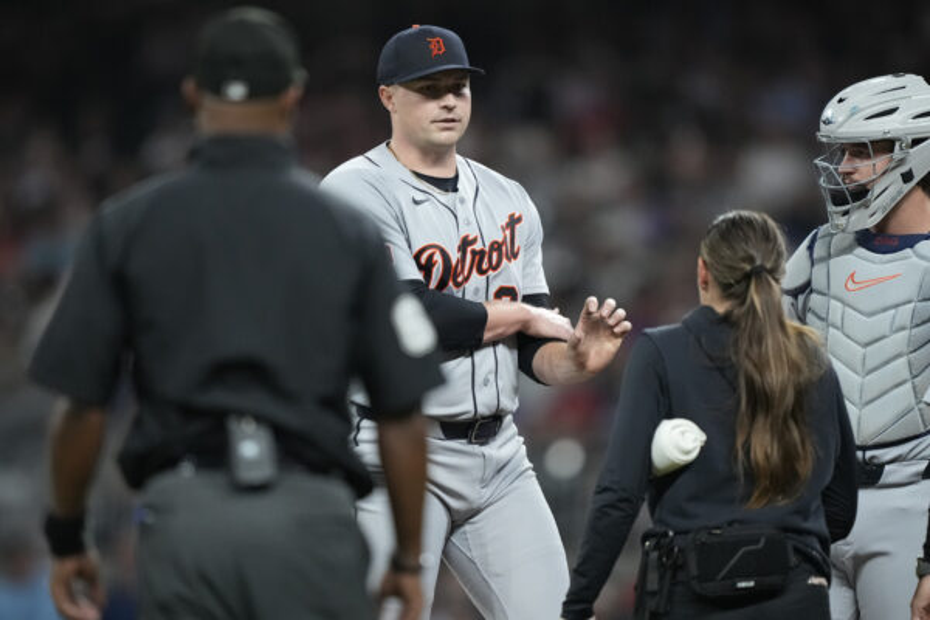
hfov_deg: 3.4
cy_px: 310
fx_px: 15499
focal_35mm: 600
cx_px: 465
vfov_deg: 2.3
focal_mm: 400
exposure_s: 1/2000
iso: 3200
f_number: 2.8
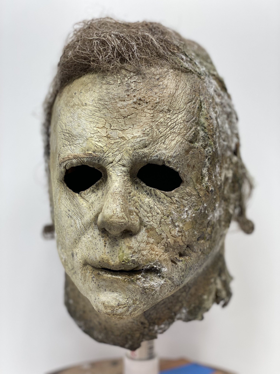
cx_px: 140
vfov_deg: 36.8
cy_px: 187
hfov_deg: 28.0
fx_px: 561
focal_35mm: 52
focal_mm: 6
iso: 64
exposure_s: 1/120
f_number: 2
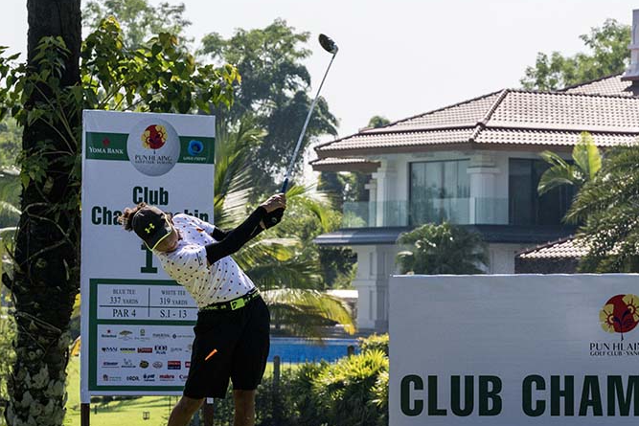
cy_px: 248
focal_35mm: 118
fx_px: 2095
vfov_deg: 11.6
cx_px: 459
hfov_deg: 17.3
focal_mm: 82
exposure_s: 1/2000
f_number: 6.3
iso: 400
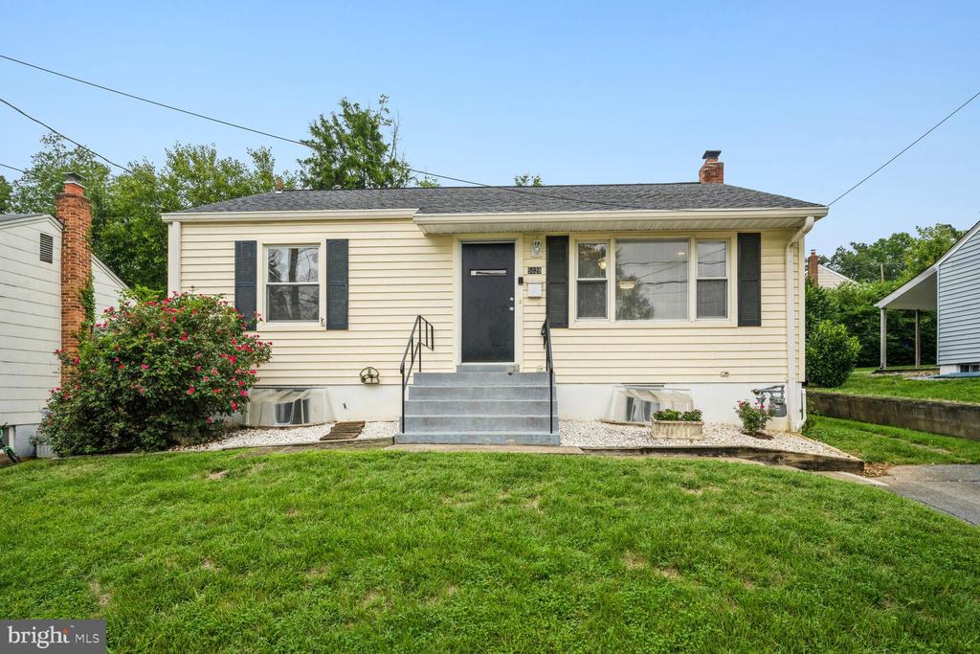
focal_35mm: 20
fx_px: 558
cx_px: 490
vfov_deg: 60.7
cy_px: 327
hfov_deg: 82.6
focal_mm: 20.5
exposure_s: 1/80
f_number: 9
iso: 200
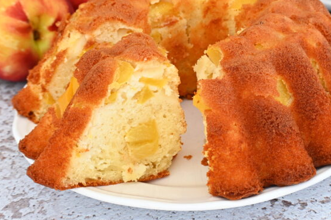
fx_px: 891
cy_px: 91
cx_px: 191
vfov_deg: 14.1
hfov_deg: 21.0
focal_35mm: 97
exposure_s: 1/3
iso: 200
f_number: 9
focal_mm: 50
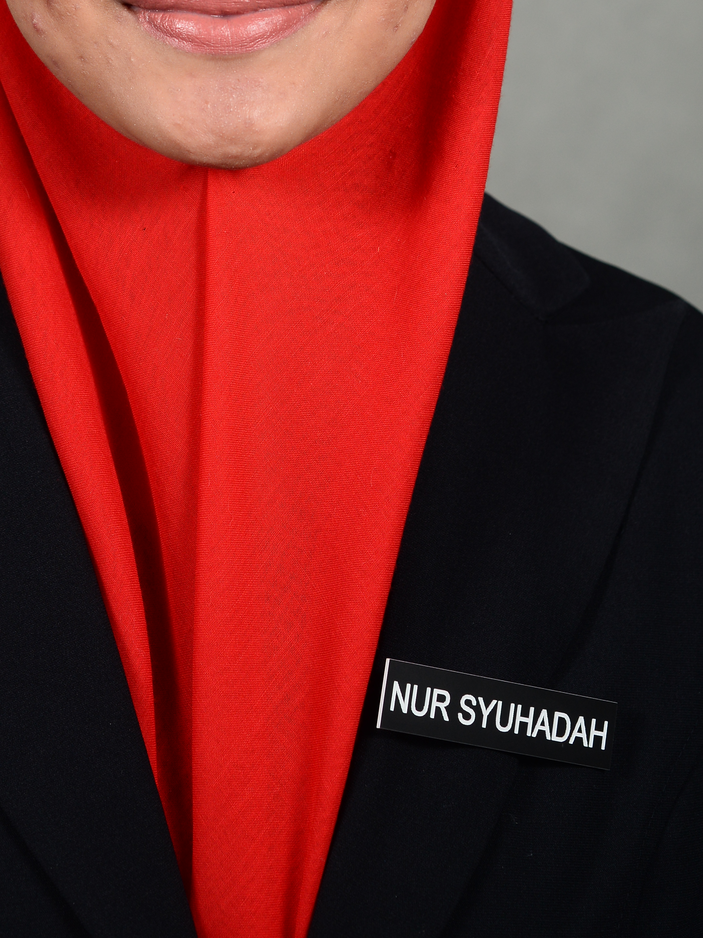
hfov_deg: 14.6
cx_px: 231
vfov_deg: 18.9
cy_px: -21
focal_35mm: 101
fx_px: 2735
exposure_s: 1/125
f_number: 5.6
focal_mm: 50
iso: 320
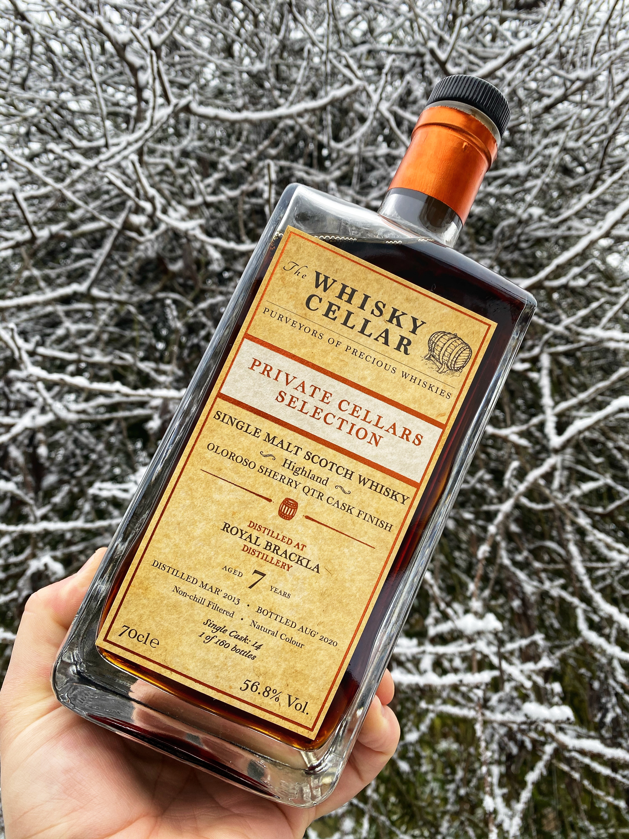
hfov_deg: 53.1
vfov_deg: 67.3
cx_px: 314
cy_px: 420
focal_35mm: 26
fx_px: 630
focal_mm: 4.25
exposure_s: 1/255
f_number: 1.8
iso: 32
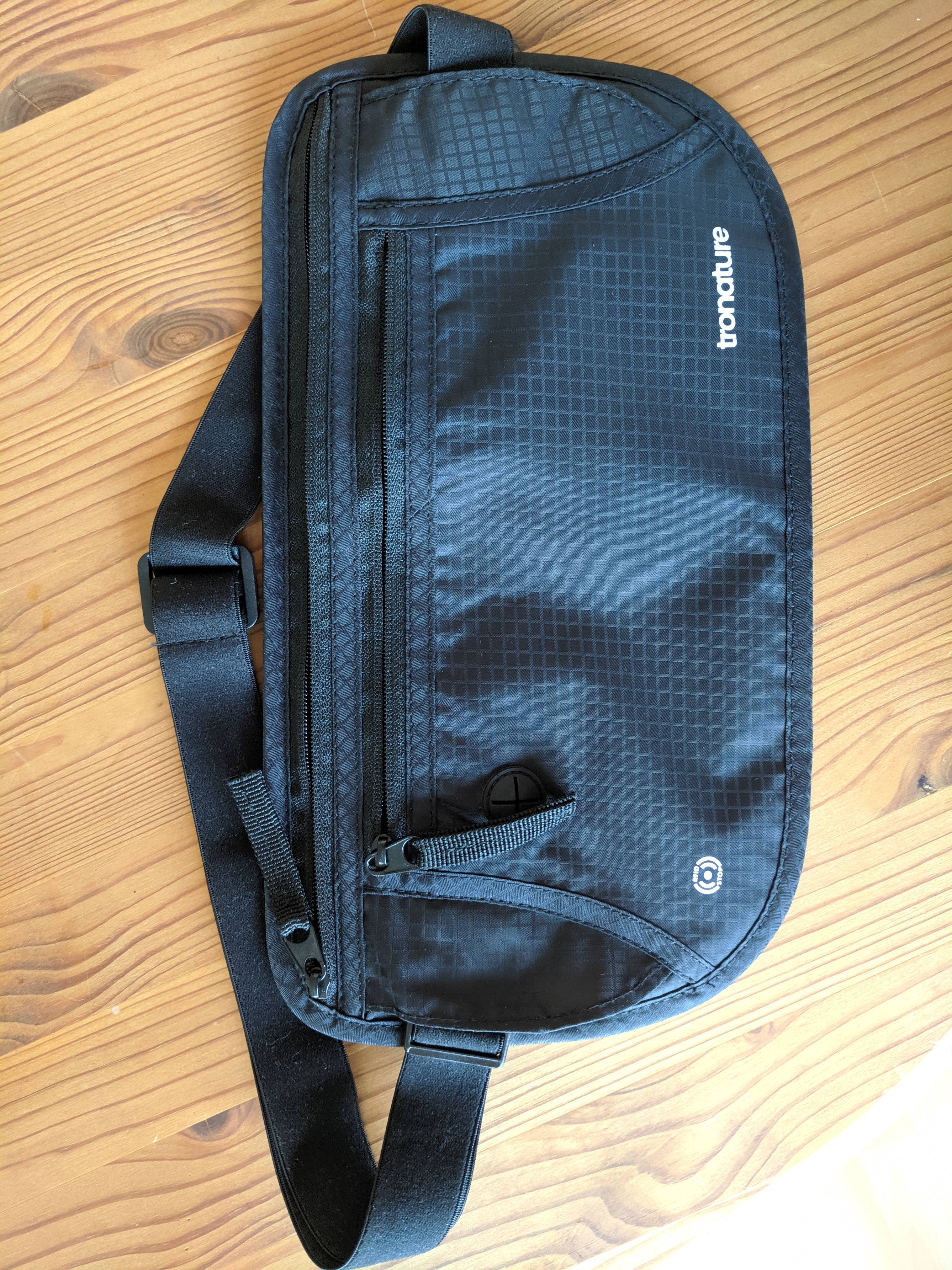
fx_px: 953
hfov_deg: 53.1
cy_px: 635
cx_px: 476
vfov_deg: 67.3
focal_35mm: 26
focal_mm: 4.67
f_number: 2
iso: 571
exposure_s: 1/33.3
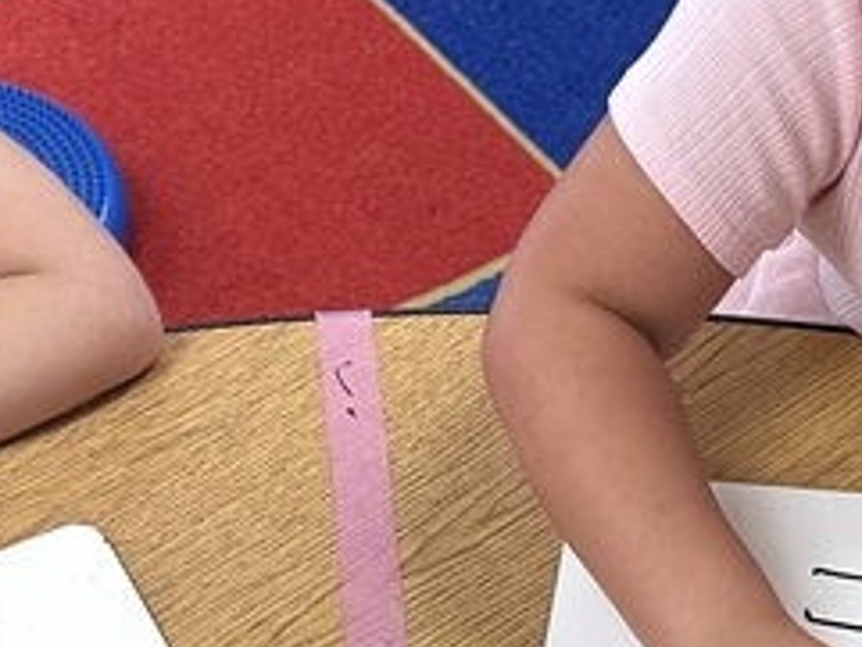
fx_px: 2541
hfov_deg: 18.7
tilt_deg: -52.5
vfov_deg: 14.1
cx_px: 866
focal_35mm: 102
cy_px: 769
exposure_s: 1/120
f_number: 1.78
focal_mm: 6.86
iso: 200
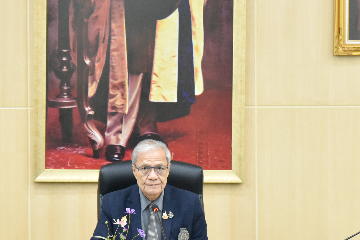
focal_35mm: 222
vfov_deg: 6.2
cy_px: 195
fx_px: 2221
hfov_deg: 9.3
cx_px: 164
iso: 10000
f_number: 5
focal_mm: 105
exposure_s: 1/125
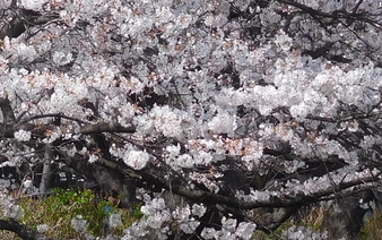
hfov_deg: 9.0
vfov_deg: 5.6
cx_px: 31
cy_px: 75
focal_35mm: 233
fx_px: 2428
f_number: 4.4
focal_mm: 11.1
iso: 125
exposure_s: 1/640
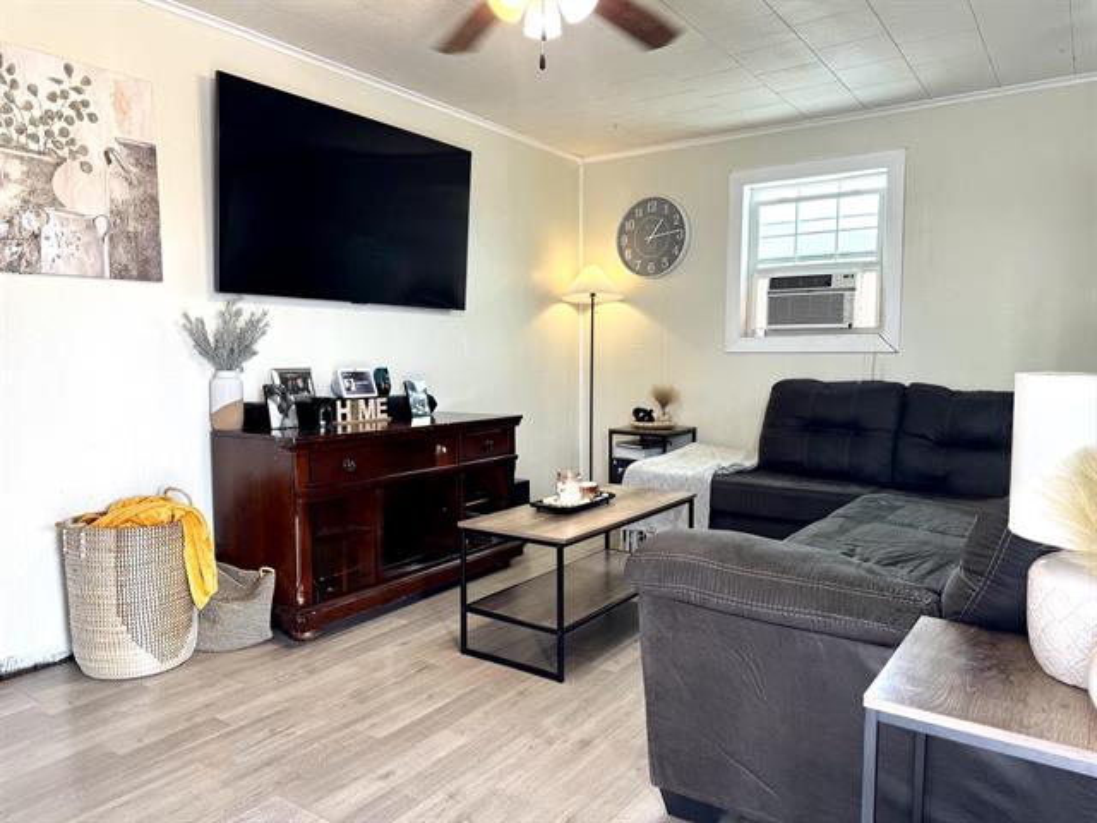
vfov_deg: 56.8
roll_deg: -0.6
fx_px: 761
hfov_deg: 71.6
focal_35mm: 24
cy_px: 412
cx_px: 548
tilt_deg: -4.8
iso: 80
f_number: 1.78
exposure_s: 1/120
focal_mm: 6.76
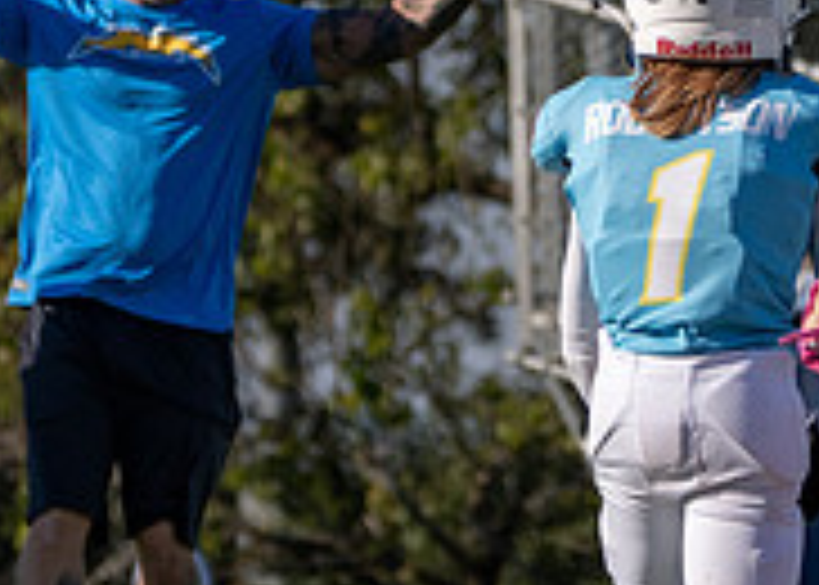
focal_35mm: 629
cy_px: 210
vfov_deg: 2.3
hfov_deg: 3.2
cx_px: 599
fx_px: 14631
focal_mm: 162
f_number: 5
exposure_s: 1/2500
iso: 250
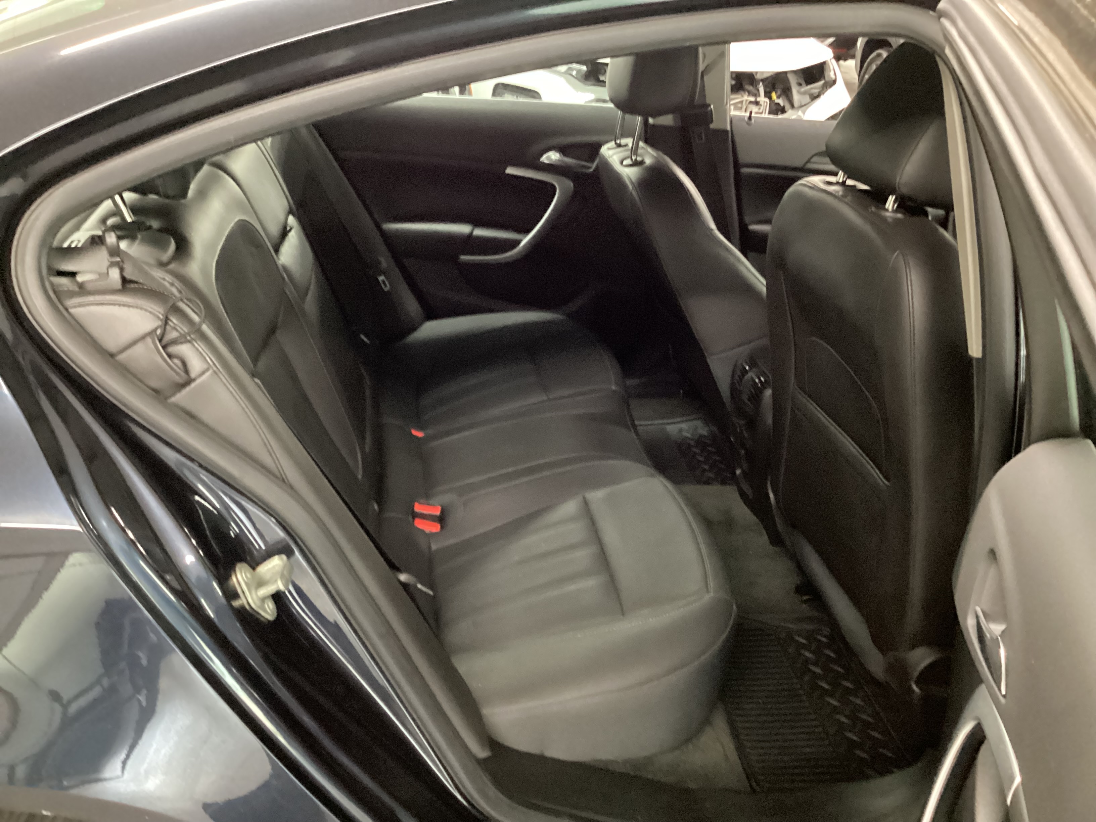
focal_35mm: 31
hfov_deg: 58.4
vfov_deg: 45.4
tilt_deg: -28.0
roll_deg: -2.6
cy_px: 411
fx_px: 982
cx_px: 548
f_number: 2.4
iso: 640
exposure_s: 1/17
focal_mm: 3.3
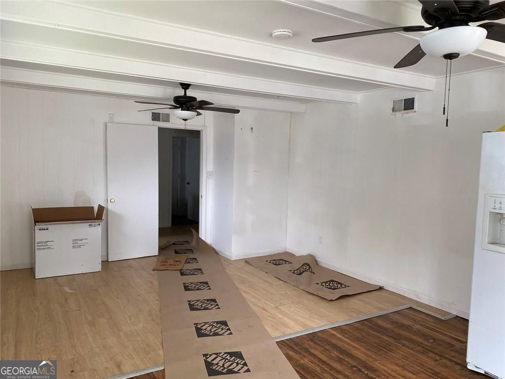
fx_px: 379
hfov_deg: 67.3
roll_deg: -1.9
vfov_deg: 53.1
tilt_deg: -4.8
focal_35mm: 26
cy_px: 190
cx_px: 252
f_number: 1.8
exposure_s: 1/121
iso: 80
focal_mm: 4.25
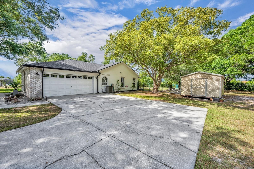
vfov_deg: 81.2
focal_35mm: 14
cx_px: 127
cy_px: 84
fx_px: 99
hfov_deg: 104.3
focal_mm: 14
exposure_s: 1/320
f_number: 6.3
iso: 100
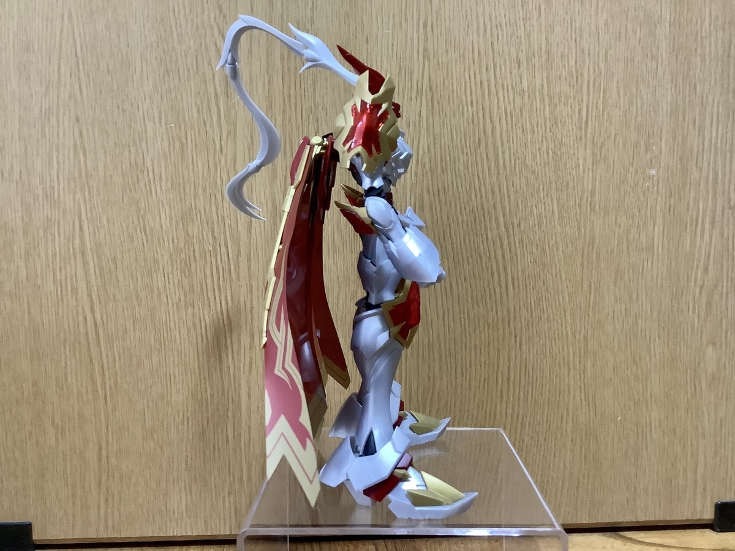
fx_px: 658
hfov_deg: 58.4
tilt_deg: -5.0
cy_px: 276
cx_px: 368
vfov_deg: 45.4
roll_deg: -0.1
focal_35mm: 31
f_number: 2.4
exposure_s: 1/40
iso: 320
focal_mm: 3.3
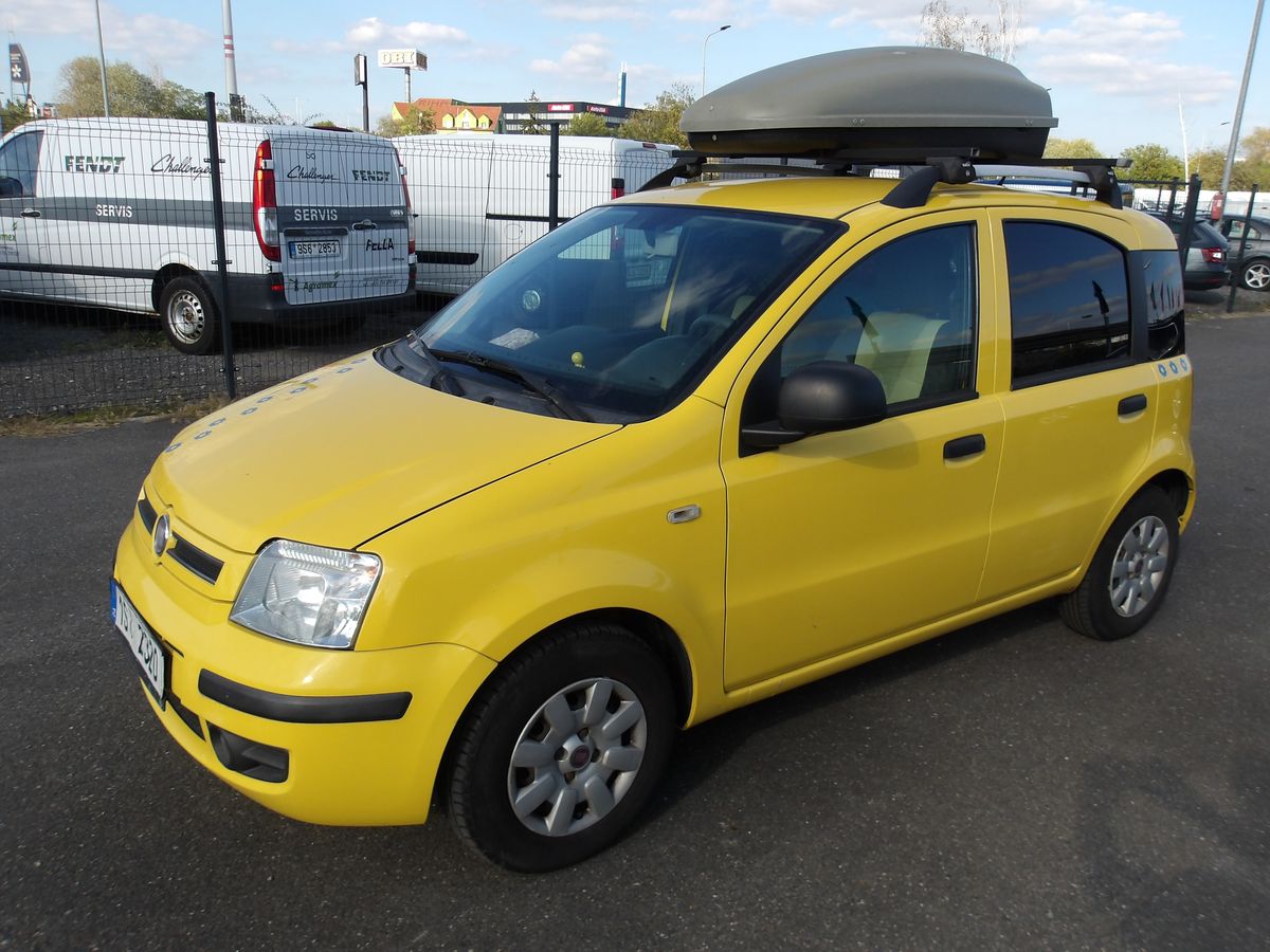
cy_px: 476
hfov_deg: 65.3
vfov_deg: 51.4
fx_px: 991
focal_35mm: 27
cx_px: 635
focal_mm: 4.9
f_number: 3
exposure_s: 1/937
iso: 100
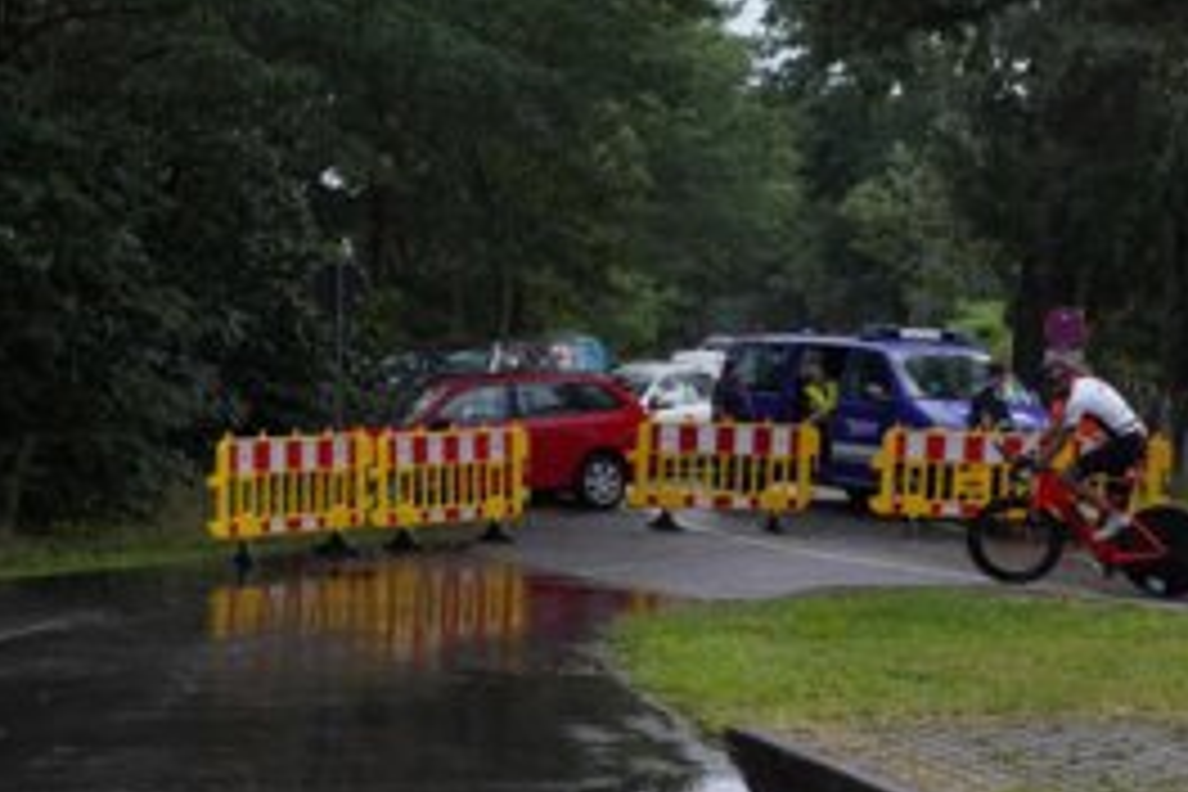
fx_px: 3003
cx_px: 522
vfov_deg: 15.0
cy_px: 479
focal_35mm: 91
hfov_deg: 22.4
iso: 2500
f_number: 6.3
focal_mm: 40
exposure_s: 1/640
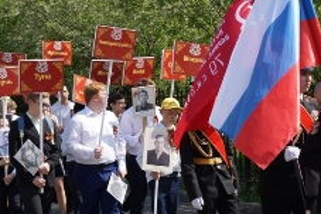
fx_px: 740
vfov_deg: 16.4
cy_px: 158
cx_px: 204
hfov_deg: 24.4
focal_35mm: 83
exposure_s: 1/400
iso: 200
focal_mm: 28
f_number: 8
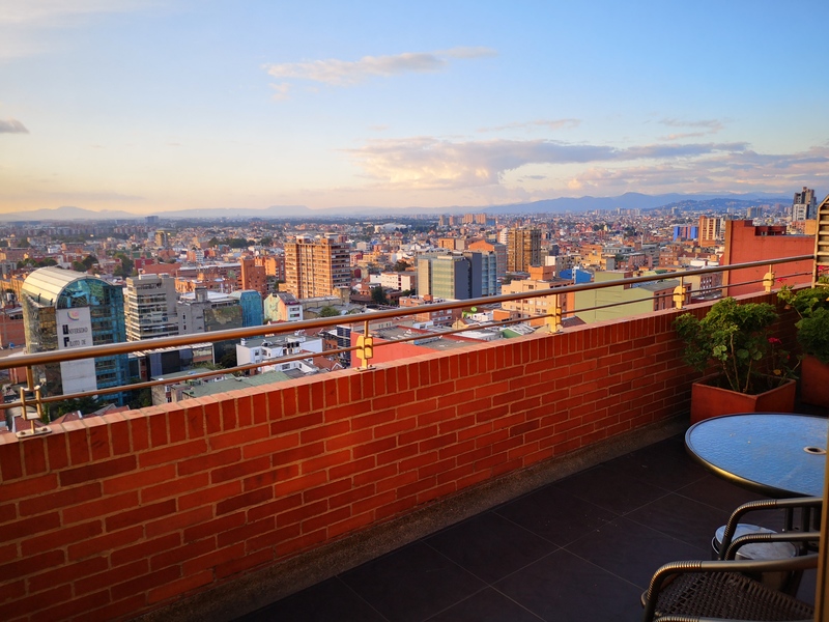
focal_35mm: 27
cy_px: 311
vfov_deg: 51.4
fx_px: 647
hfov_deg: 65.3
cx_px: 414
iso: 50
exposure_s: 1/328
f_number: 1.8
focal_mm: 3.95
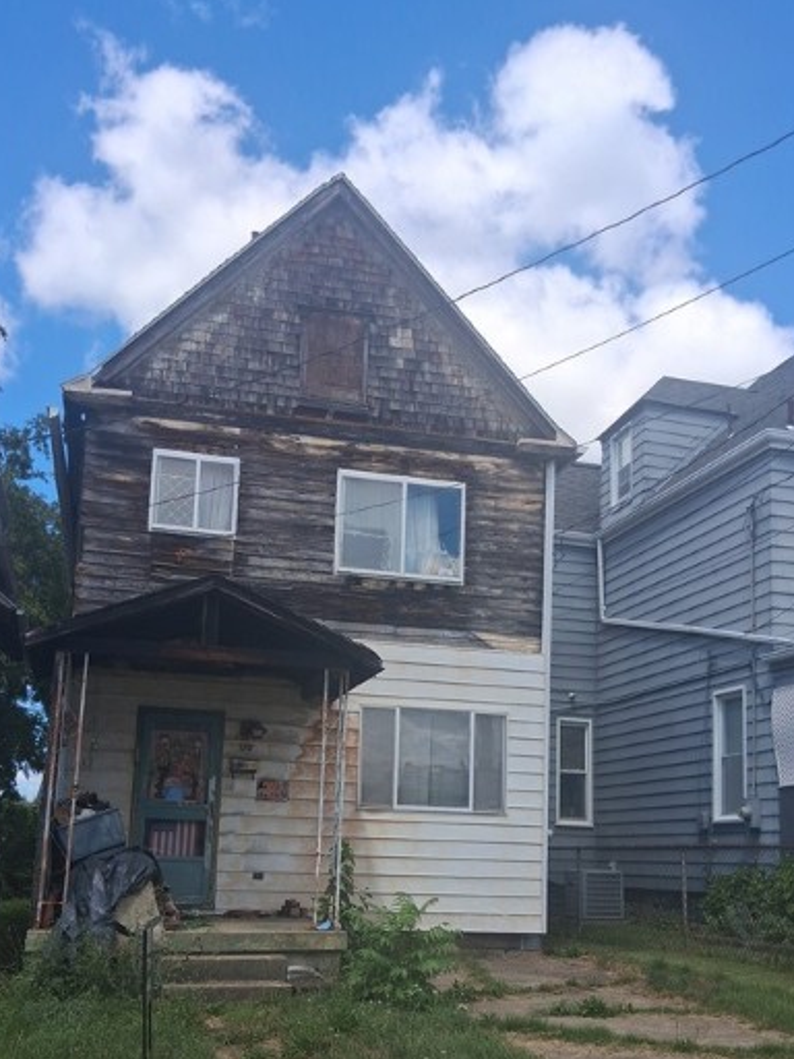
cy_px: 683
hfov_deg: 36.8
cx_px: 405
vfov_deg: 47.3
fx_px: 1193
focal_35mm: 39
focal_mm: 3.98
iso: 25
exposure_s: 1/494
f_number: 1.8
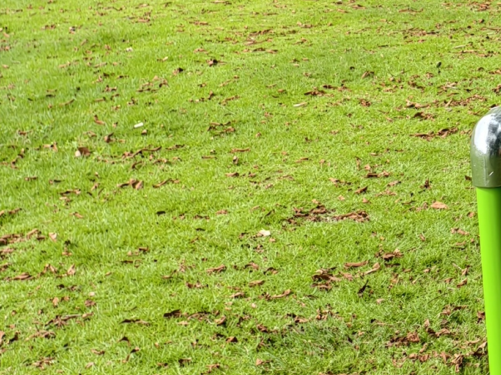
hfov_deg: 15.0
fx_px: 1664
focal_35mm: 115
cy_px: -92
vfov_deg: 12.5
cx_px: 883
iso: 72
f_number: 1.57
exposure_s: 1/1048
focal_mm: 6.54
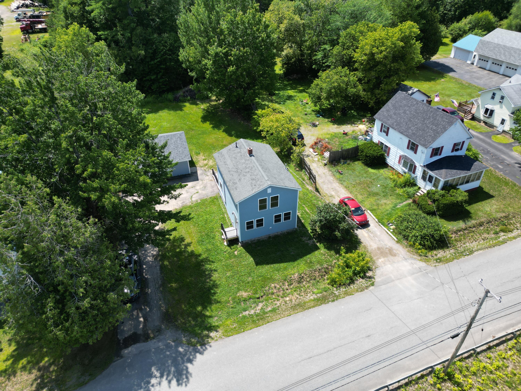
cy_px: 196
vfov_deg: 56.8
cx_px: 260
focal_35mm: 24
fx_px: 361
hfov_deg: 71.6
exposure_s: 1/1500
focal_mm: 6.72
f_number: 1.7
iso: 100
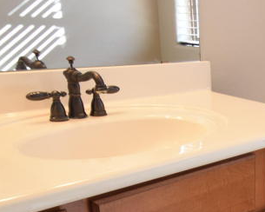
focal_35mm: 53
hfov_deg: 30.2
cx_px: 316
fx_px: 416
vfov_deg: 28.0
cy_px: 172
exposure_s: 1/60
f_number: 4
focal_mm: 10
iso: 450
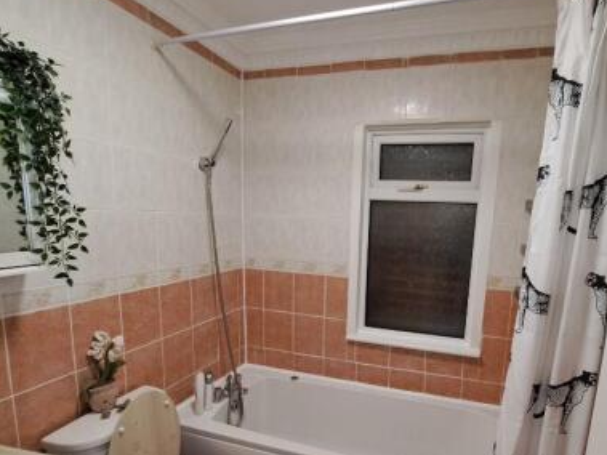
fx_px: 351
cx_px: 361
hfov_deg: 80.9
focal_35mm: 20
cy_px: 278
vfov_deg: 65.2
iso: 200
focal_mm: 1.74
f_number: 2.2
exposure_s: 1/50
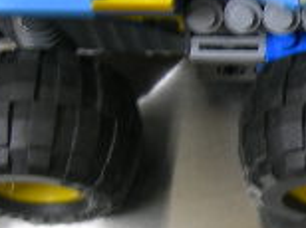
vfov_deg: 9.4
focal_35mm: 158
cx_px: 383
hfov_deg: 12.2
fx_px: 1395
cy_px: 63
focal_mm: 7.8
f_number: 2.8
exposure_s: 1/4.9
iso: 50
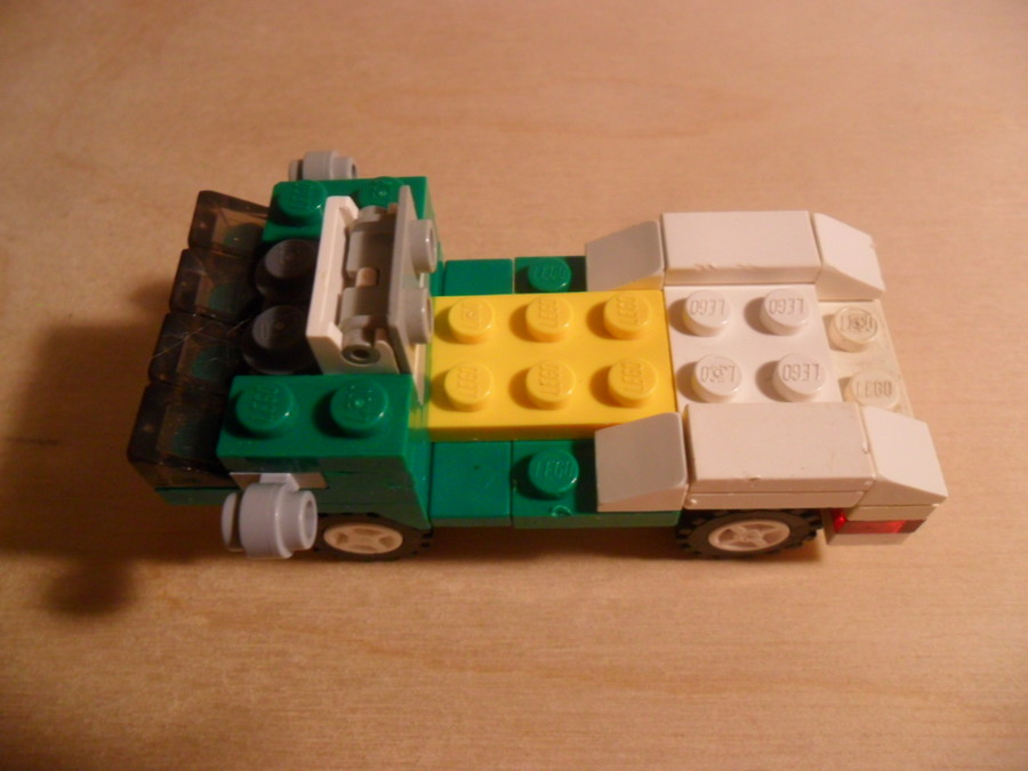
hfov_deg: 65.3
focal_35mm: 27
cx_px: 514
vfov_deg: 51.4
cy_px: 386
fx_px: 802
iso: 200
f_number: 3.5
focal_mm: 4.9
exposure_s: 1/10
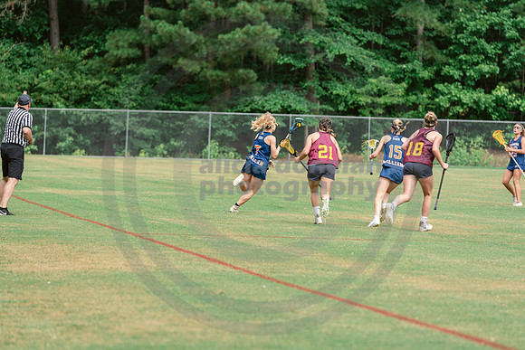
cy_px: 175
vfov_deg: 6.9
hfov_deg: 10.3
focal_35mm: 200
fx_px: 2917
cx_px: 262
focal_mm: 200
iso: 250
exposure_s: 1/1000
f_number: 4
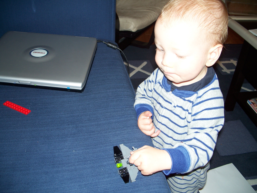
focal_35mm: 37
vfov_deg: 38.7
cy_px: 96
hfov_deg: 50.1
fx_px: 275
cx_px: 128
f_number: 2.8
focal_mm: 7.8
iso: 125
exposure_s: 1/60
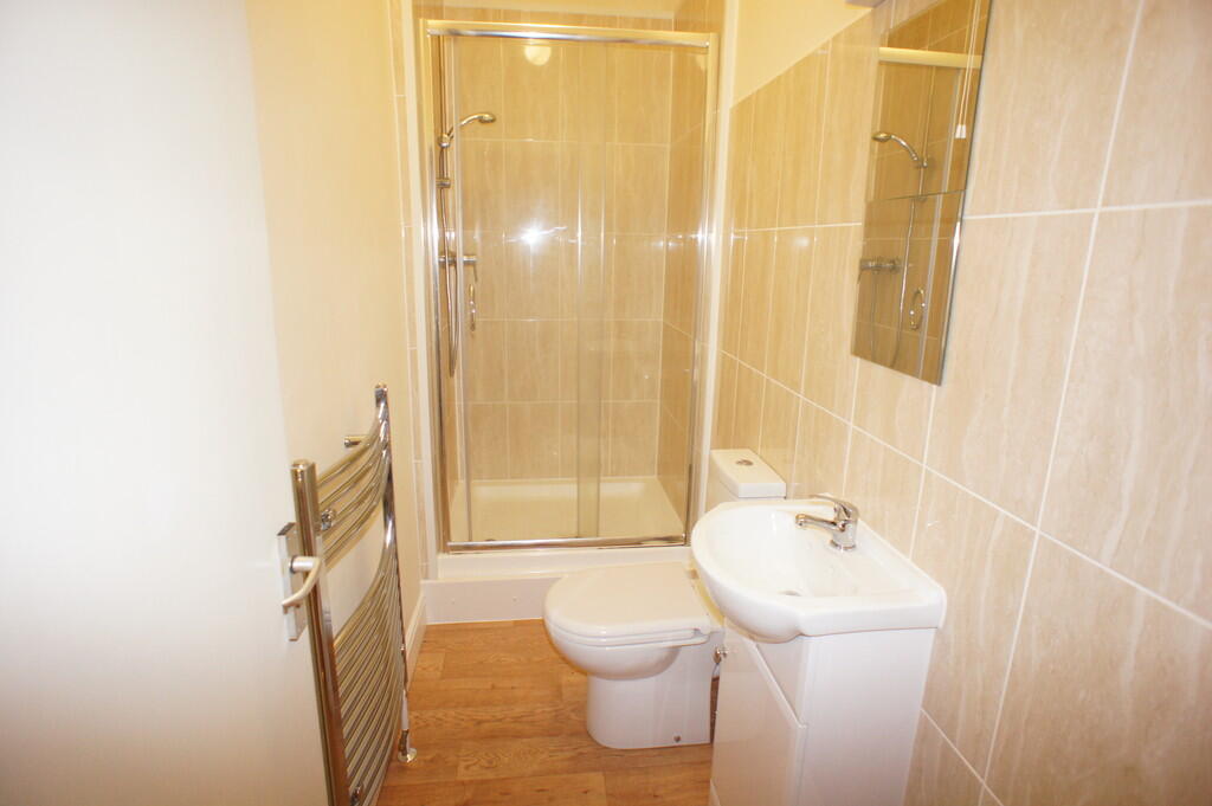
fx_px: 807
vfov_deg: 53.1
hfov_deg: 73.8
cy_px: 403
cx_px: 606
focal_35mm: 24
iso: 800
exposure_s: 1/60
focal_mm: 16
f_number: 2.8
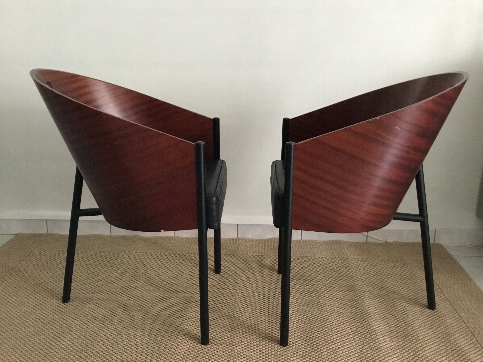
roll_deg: -1.2
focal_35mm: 31
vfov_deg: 45.4
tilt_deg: -16.8
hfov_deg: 58.4
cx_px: 242
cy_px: 181
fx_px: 433
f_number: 2.4
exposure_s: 1/25
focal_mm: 3.3
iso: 250
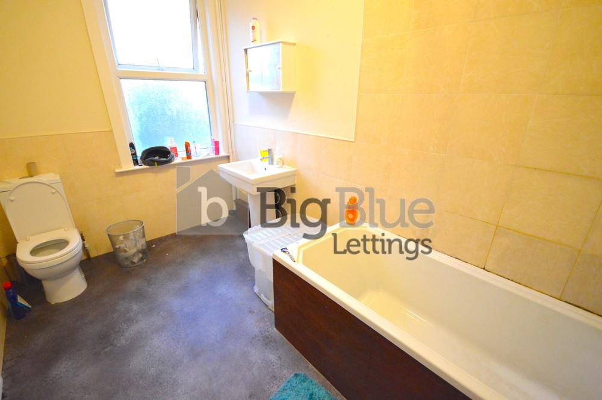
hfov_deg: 100.4
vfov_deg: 77.2
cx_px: 301
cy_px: 200
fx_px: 251
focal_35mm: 15
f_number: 4
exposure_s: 1/50
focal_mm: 10
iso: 3200
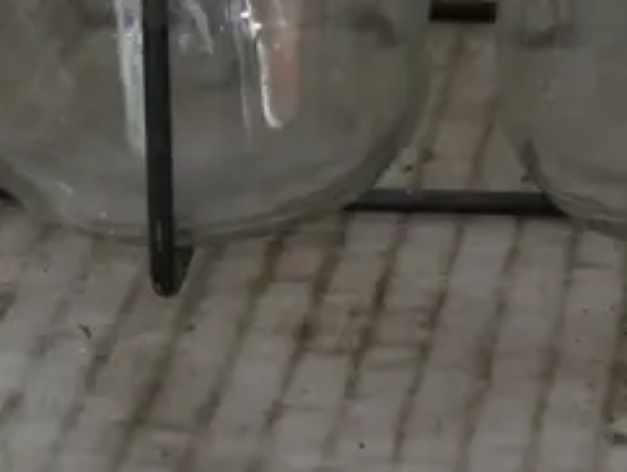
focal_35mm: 169
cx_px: 687
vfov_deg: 8.4
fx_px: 3064
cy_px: -443
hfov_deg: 11.5
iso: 3200
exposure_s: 1/60
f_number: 4.4
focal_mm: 20
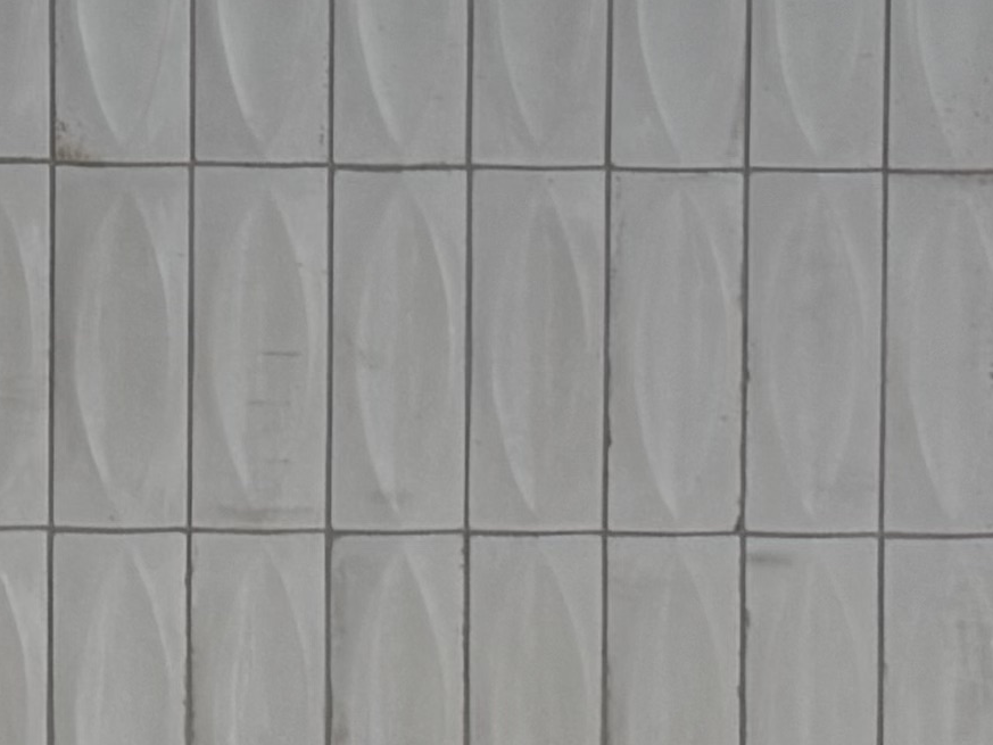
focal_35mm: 157
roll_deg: -0.3
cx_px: -921
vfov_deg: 8.4
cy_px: -1268
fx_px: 4504
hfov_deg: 11.5
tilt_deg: -0.4
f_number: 1.78
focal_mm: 6.76
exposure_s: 1/121
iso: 125
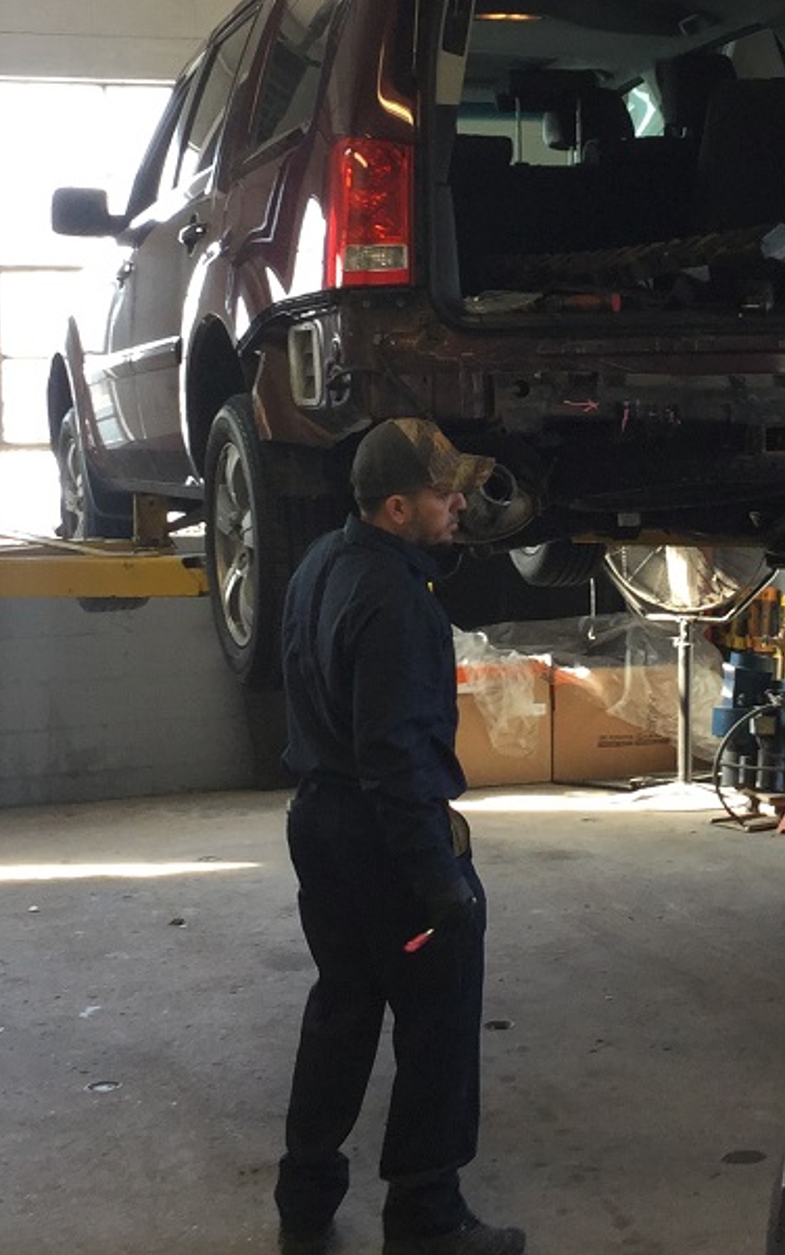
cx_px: 603
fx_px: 2394
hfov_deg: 18.5
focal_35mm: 70
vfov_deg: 29.2
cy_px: 424
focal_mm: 3.3
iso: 32
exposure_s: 1/30
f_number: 2.4
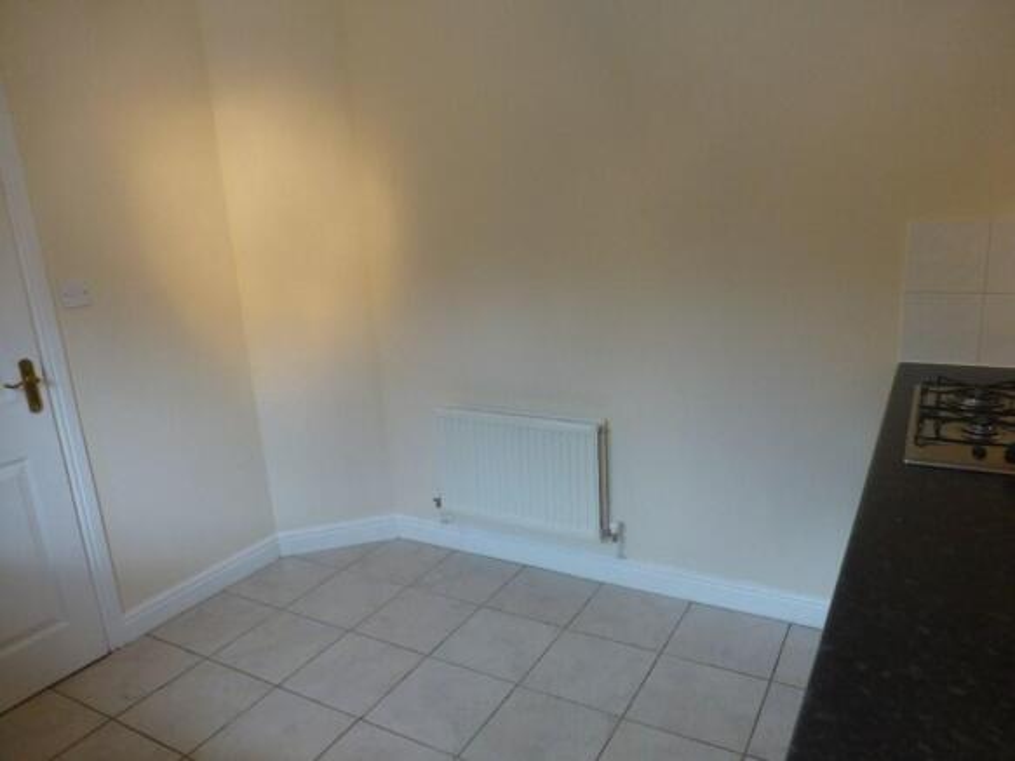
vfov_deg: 56.8
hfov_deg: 71.6
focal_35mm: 24
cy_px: 380
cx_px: 508
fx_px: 704
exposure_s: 1/60
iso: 250
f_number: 3.3
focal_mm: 4.3
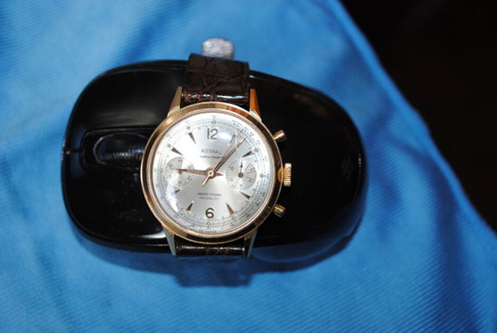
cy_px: 171
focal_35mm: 54
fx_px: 747
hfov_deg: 36.8
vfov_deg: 25.2
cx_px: 247
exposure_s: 1/60
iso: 200
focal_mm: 34
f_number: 5
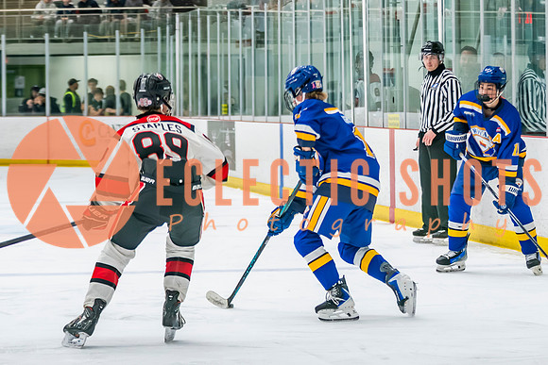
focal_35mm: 184
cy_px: 155
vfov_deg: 7.5
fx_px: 2794
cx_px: 367
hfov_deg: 11.2
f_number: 2.8
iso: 2000
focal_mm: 88
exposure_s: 1/640
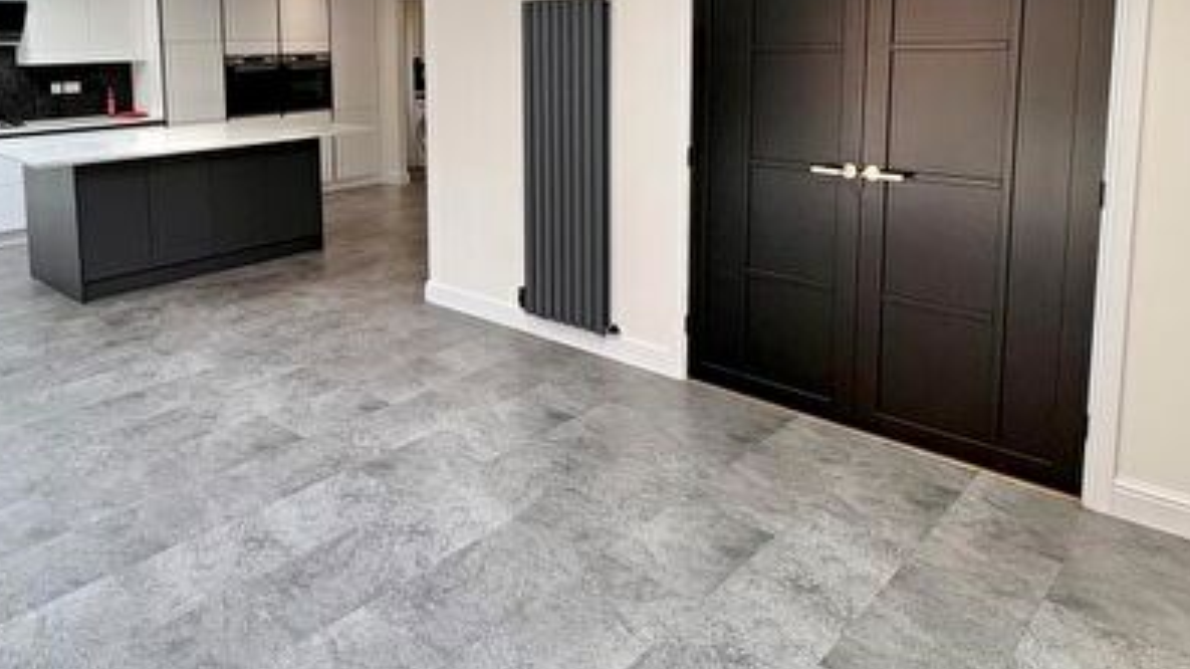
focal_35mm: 27
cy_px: 134
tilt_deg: -5.2
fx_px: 852
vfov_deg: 41.1
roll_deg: +1.6
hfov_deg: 67.7
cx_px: 383
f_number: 2.2
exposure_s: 1/100
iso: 64
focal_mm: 2.22
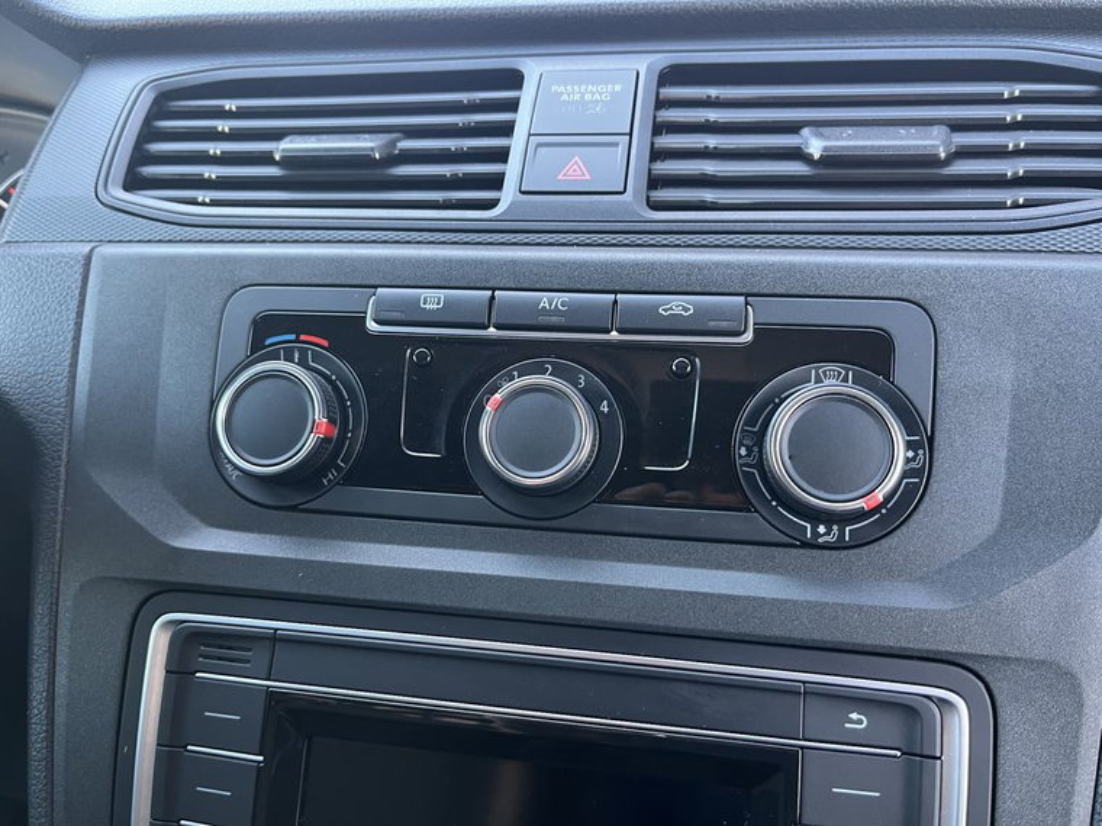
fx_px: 828
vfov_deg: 53.1
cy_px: 413
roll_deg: +0.0
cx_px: 551
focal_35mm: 26
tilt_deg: -19.5
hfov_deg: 67.3
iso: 125
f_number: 1.6
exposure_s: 1/63
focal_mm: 5.1
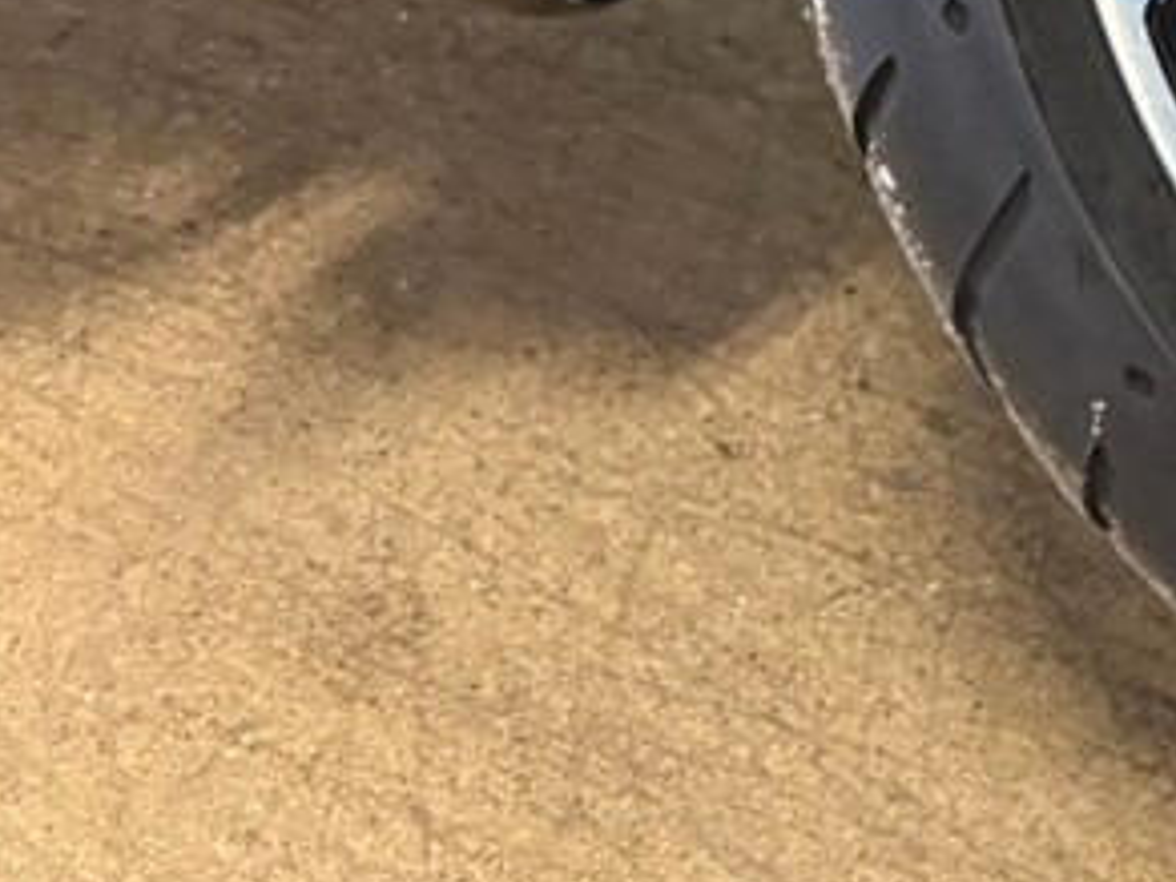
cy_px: -479
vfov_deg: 14.4
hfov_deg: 17.1
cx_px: 2104
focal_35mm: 95
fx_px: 3227
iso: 500
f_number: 1.6
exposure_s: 1/60
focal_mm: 5.96
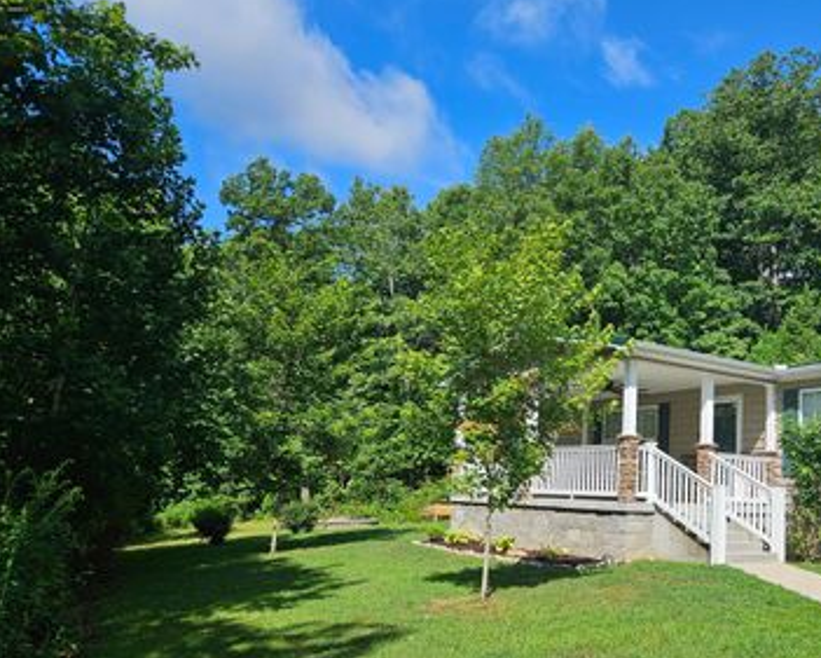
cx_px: 580
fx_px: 778
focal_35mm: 32
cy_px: 388
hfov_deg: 53.9
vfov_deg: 45.6
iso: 25
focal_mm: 5.4
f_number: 1.8
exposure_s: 1/2038
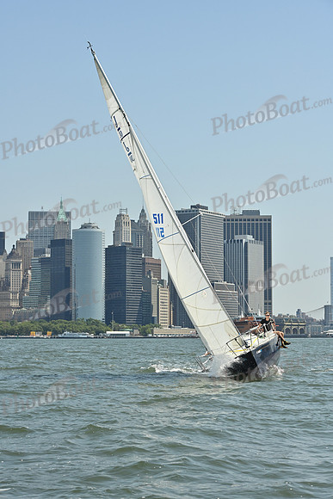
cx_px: 166
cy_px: 250
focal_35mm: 86
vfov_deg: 23.6
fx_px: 1192
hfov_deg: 15.9
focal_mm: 86
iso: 320
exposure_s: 1/1250
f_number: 9
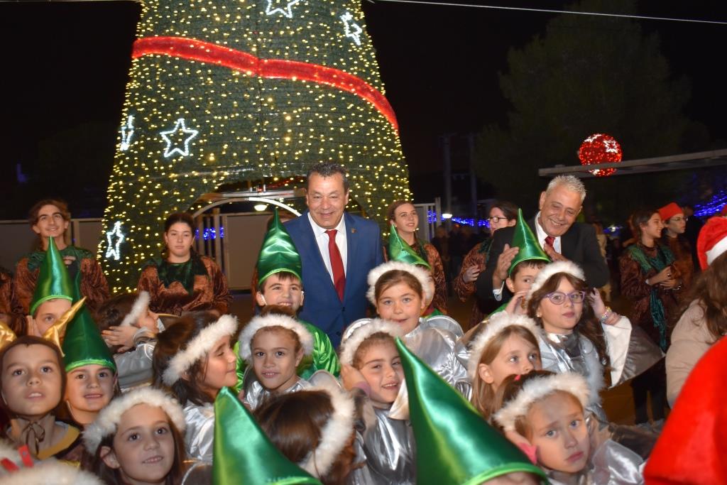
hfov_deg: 55.1
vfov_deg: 38.4
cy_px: 242
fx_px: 697
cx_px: 364
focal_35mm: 34
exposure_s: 1/125
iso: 1000
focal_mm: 23
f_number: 4
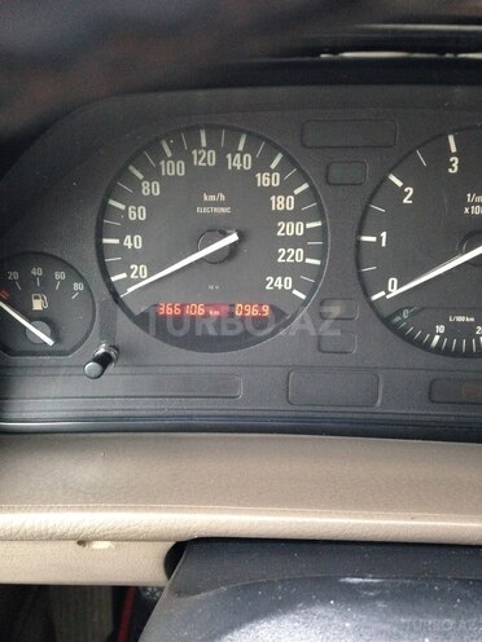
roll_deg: +2.4
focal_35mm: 33
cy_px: 321
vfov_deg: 55.4
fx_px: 613
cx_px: 241
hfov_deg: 42.9
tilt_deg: -27.4
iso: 250
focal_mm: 4.12
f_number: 2.4
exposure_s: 1/20
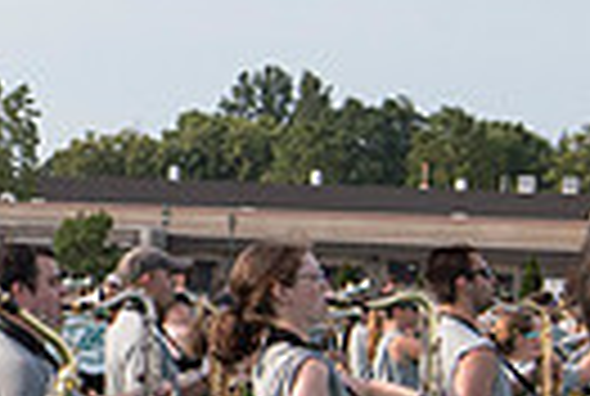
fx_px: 3335
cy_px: 308
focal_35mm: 203
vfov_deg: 6.8
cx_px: -513
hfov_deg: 9.6
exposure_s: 1/4000
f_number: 5.6
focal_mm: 46
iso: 800
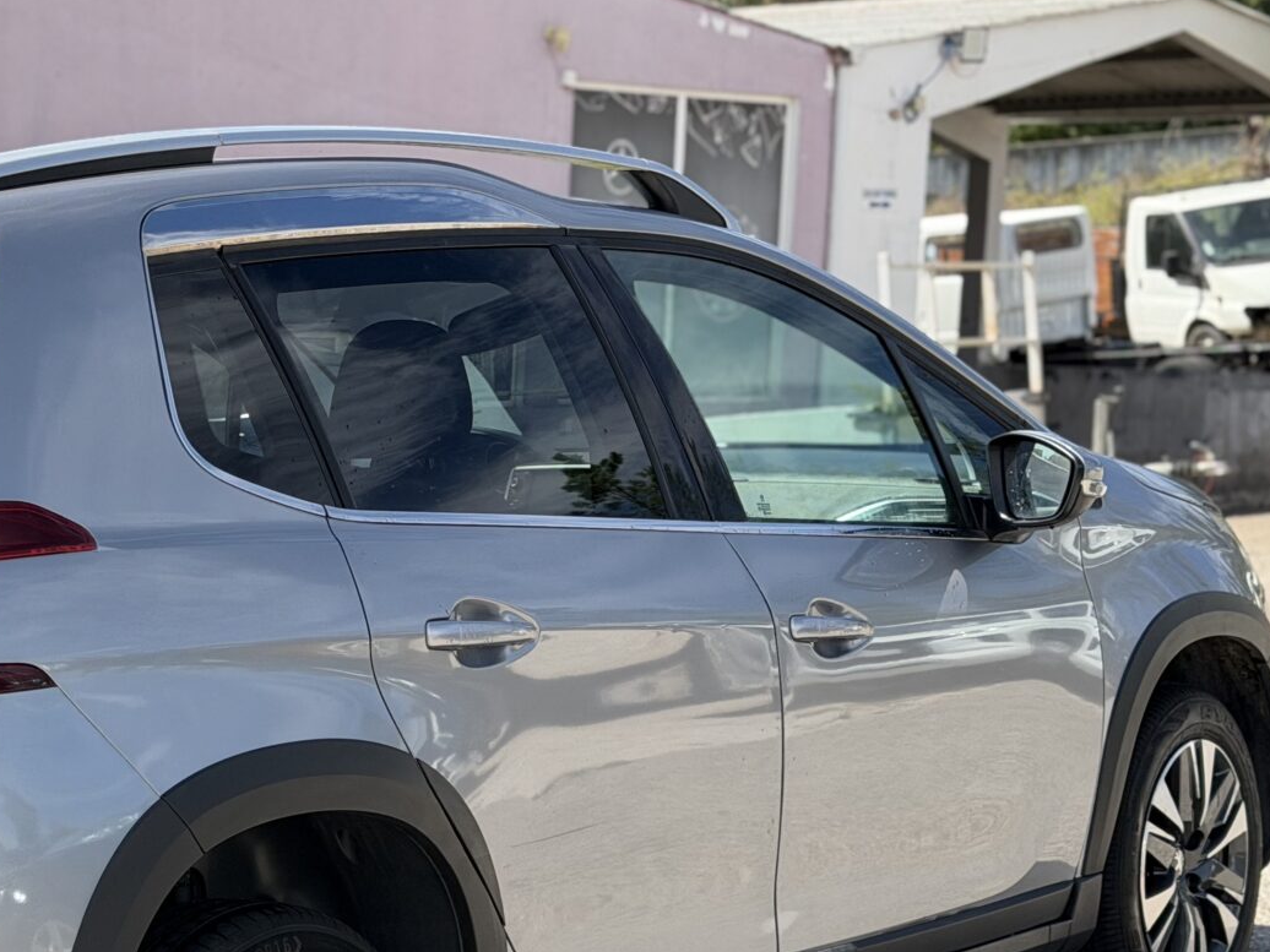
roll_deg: -1.5
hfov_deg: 21.6
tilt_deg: -7.3
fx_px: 3265
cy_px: 778
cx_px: 180
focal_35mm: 89
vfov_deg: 16.5
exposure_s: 1/2033
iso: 100
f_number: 1.78
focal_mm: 6.76
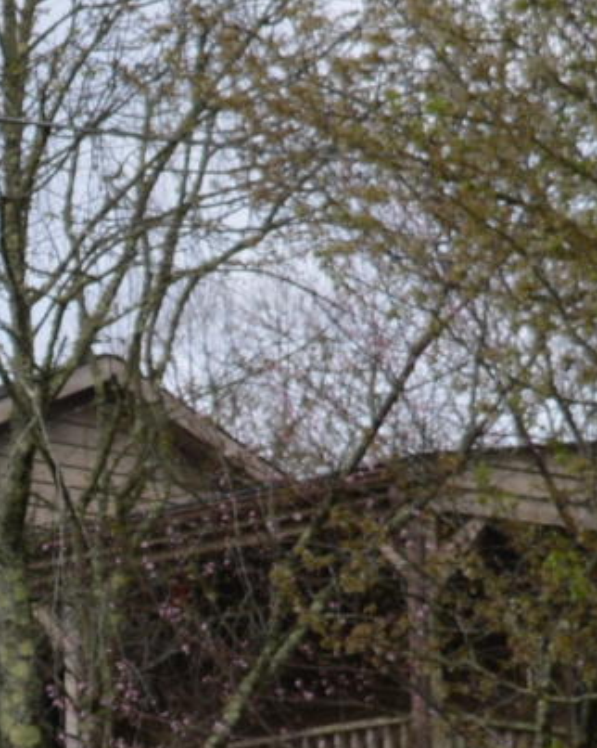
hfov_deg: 4.0
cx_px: -994
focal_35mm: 377
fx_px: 8333
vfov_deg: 5.1
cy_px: 824
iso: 100
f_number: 7.1
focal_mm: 36
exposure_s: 1/200
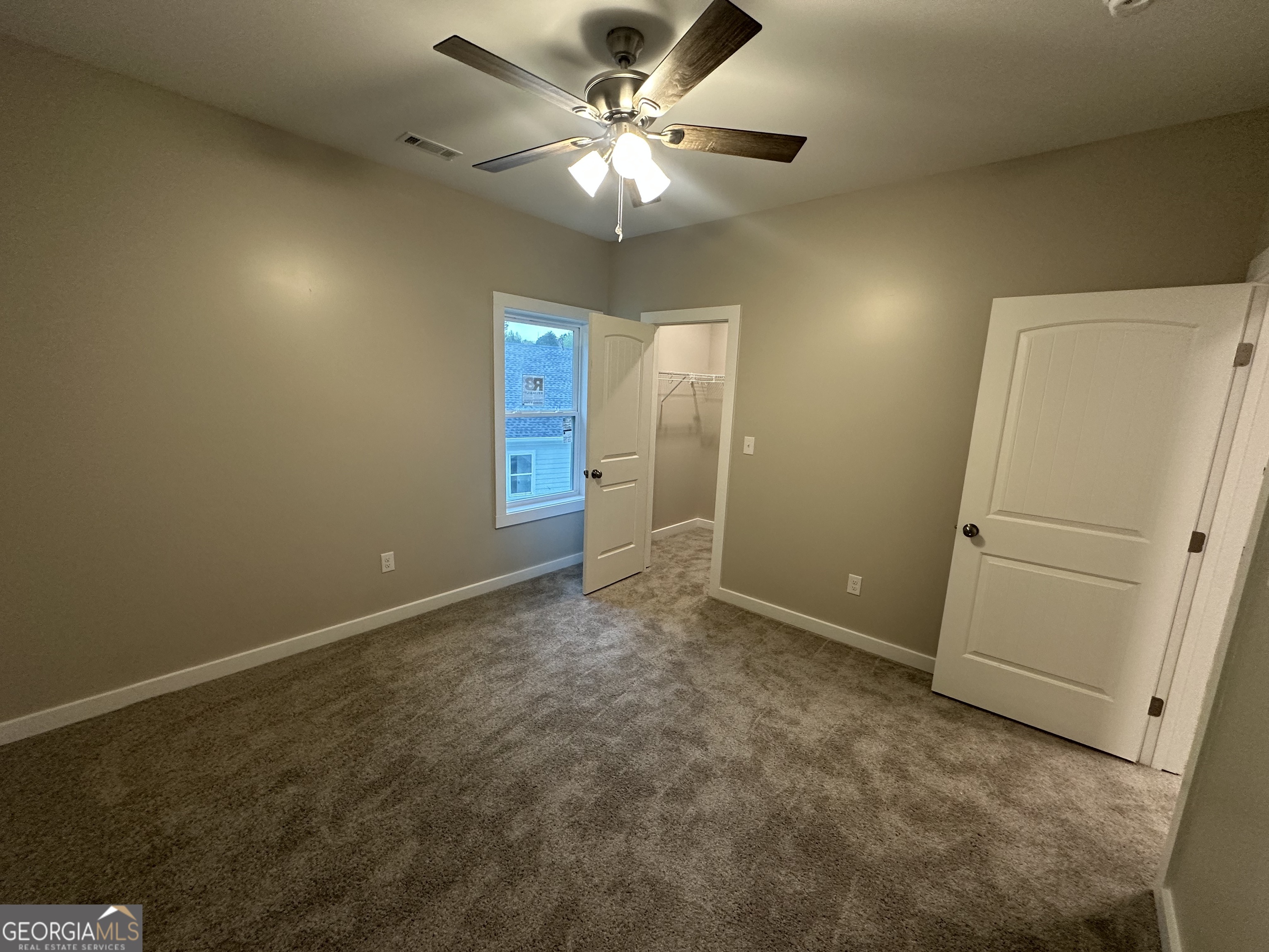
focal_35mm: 14
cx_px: 634
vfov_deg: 85.7
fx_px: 513
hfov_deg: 102.1
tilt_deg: -9.6
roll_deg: -3.4
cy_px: 476
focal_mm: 2.22
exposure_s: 1/60
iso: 250
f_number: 2.2
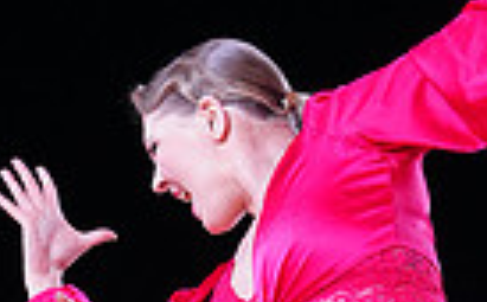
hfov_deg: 3.5
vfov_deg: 2.2
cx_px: 197
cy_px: 568
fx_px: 7960
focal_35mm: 601
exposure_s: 1/640
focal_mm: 139
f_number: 2.8
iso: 1600
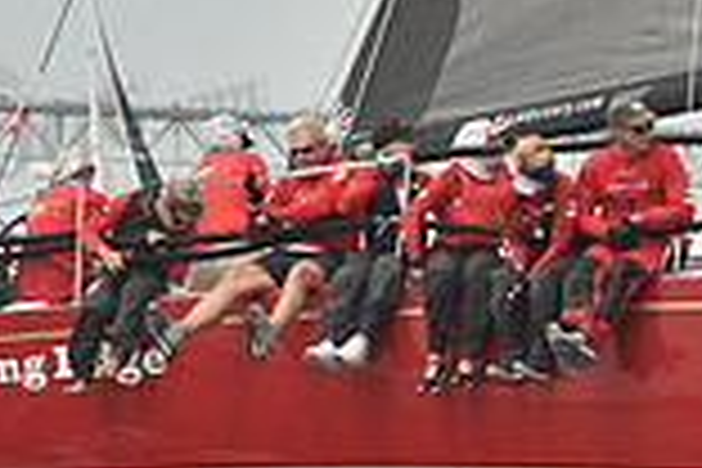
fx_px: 5089
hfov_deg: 7.9
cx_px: 495
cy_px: 331
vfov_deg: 5.3
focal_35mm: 261
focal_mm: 70
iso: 250
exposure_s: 1/640
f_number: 5
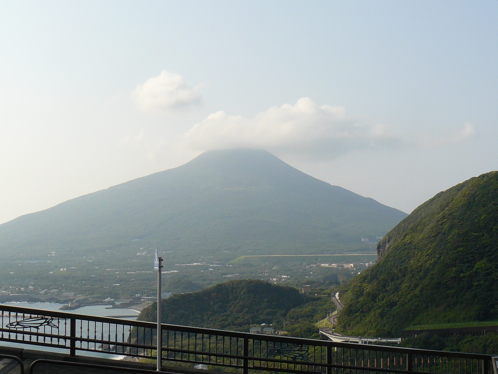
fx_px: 777
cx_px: 249
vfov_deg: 27.0
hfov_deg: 35.5
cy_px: 187
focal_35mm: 54
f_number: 5.6
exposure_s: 1/400
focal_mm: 6
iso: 100
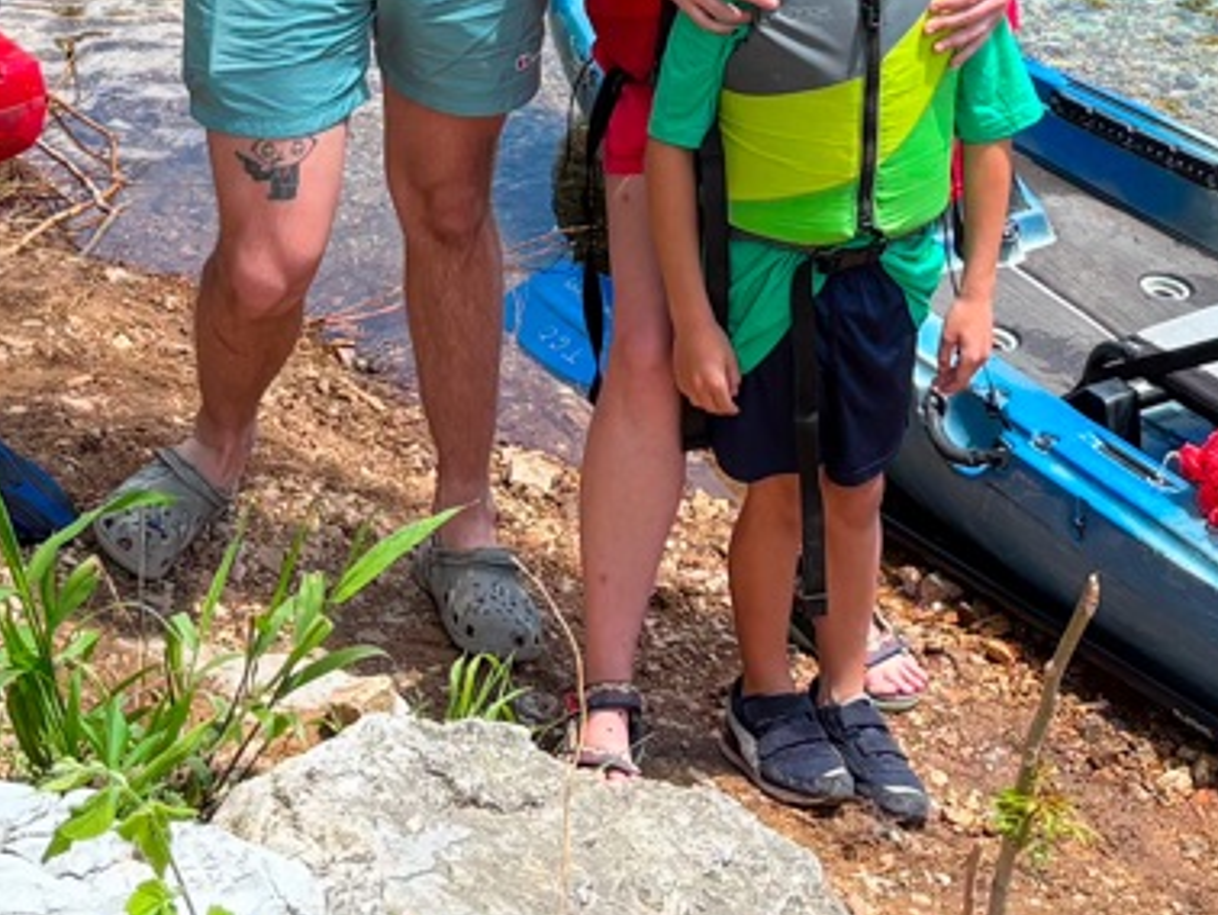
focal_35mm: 110
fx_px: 3873
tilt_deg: -17.8
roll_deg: +1.3
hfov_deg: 17.9
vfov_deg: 12.8
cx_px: 538
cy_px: -454
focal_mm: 5.96
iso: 50
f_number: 1.6
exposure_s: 1/801
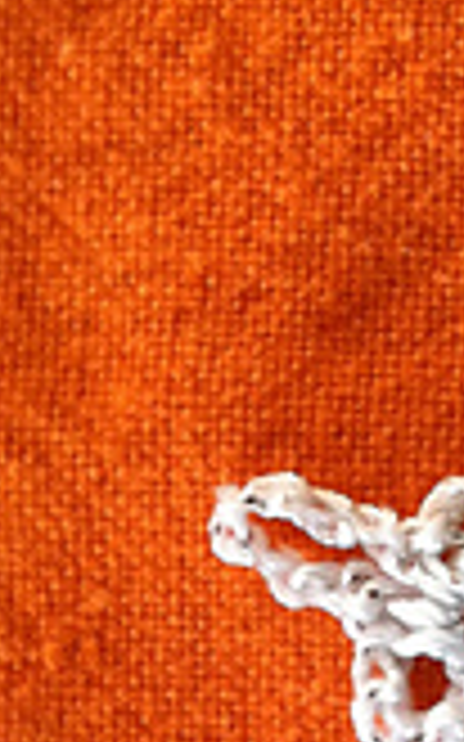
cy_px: 841
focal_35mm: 144
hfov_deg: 8.4
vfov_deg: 14.2
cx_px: 1072
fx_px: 2916
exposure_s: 1/15
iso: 100
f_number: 2.8
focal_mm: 3.85
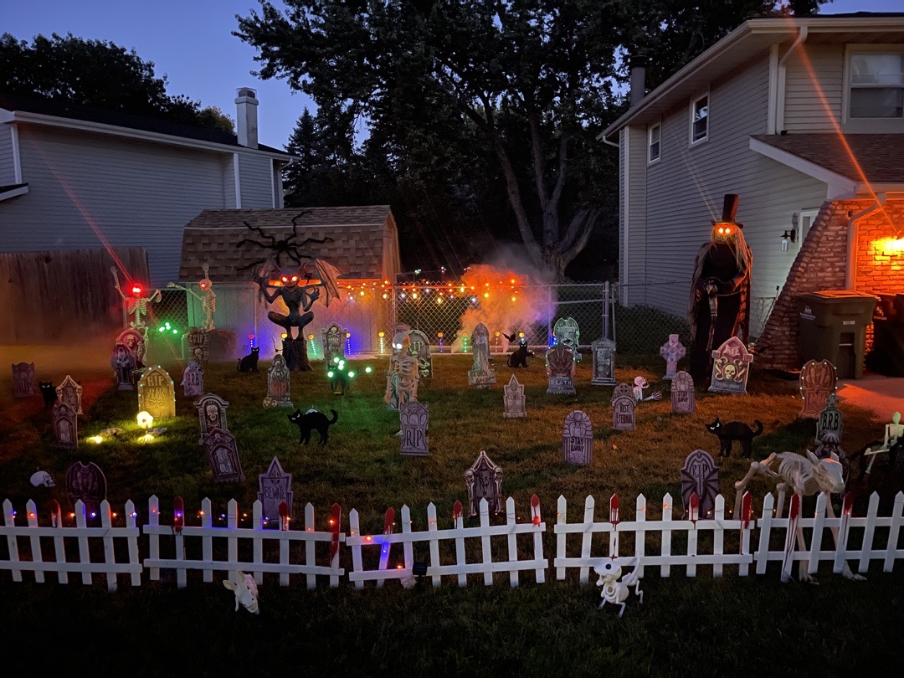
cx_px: 452
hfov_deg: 69.4
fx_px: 653
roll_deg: +0.9
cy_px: 339
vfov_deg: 54.9
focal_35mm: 25
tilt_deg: -9.3
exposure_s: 1/5
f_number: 1.6
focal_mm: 5.1
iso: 1600
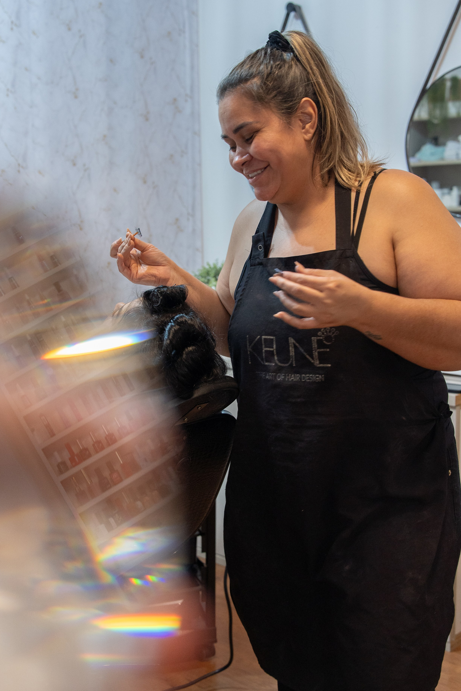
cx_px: 209
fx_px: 864
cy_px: 340
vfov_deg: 43.6
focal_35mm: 45
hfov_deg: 29.8
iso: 1250
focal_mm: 27
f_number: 2.8
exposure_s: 1/100
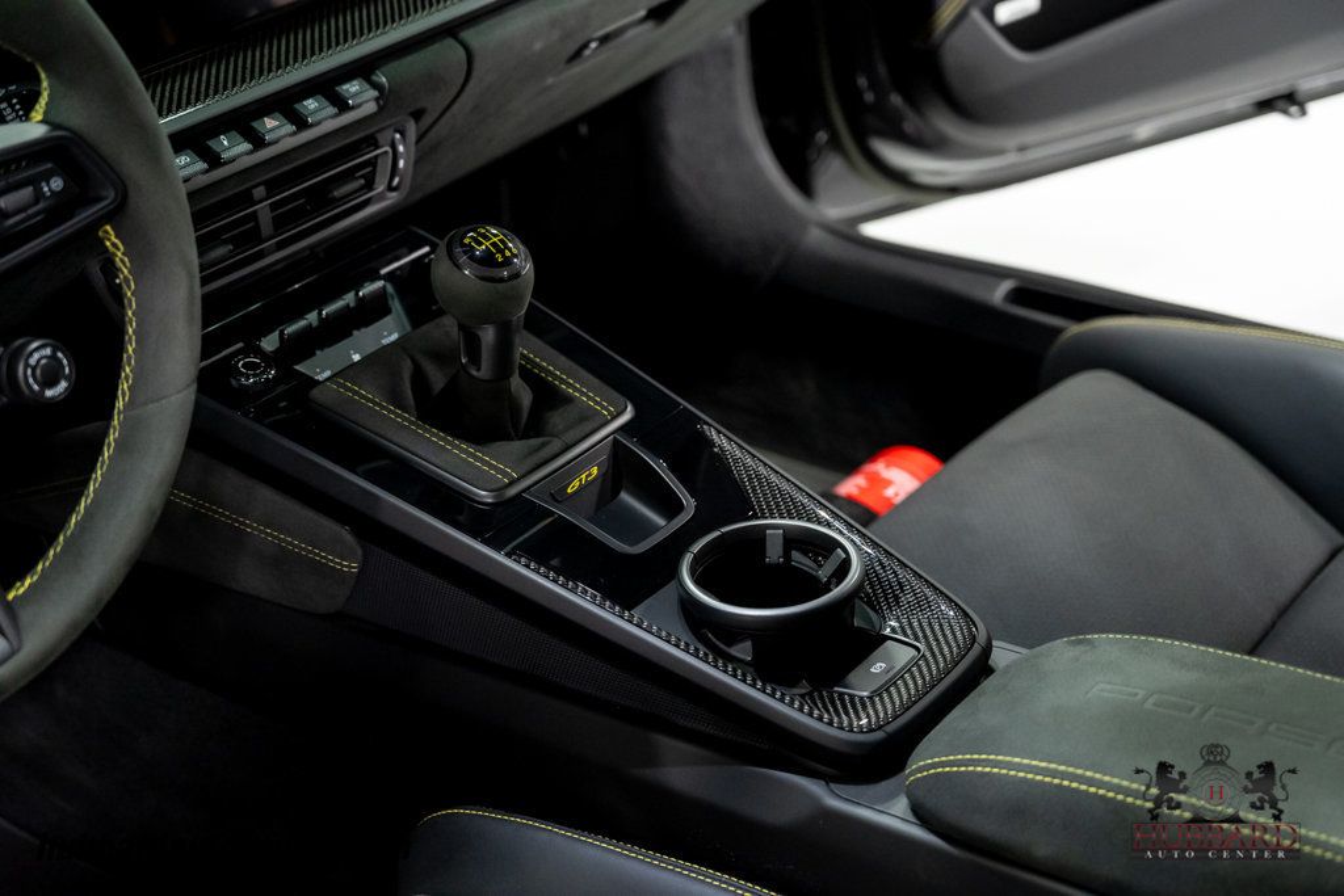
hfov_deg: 36.2
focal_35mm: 55
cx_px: 672
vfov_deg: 24.6
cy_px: 448
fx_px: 2053
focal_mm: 55
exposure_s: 1/60
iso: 3200
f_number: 4
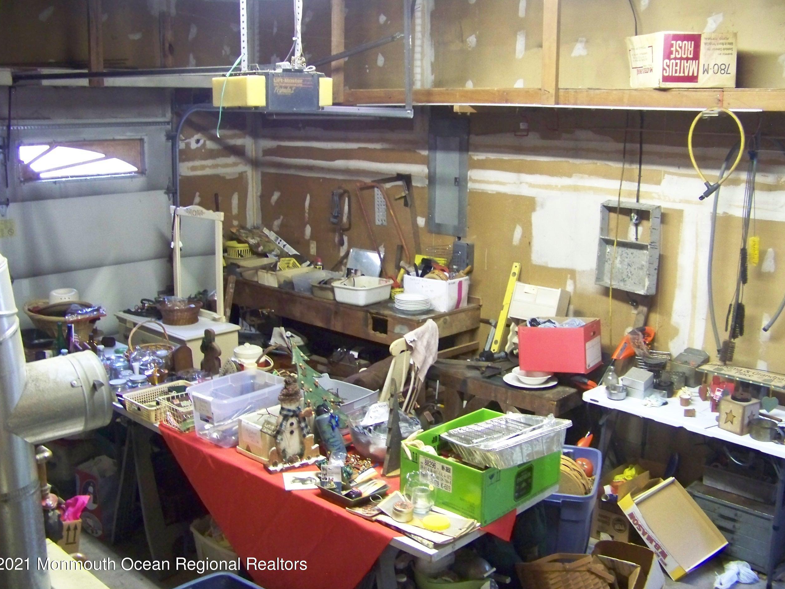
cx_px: 384
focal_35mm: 37
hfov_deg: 50.1
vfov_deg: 38.7
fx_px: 839
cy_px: 287
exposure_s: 1/15
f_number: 2.8
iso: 400
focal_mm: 5.85
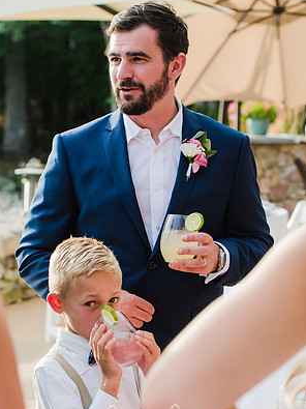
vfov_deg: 17.1
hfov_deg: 12.9
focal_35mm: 115
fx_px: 1356
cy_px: 206
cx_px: 153
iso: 200
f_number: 4.5
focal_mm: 70
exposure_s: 1/320
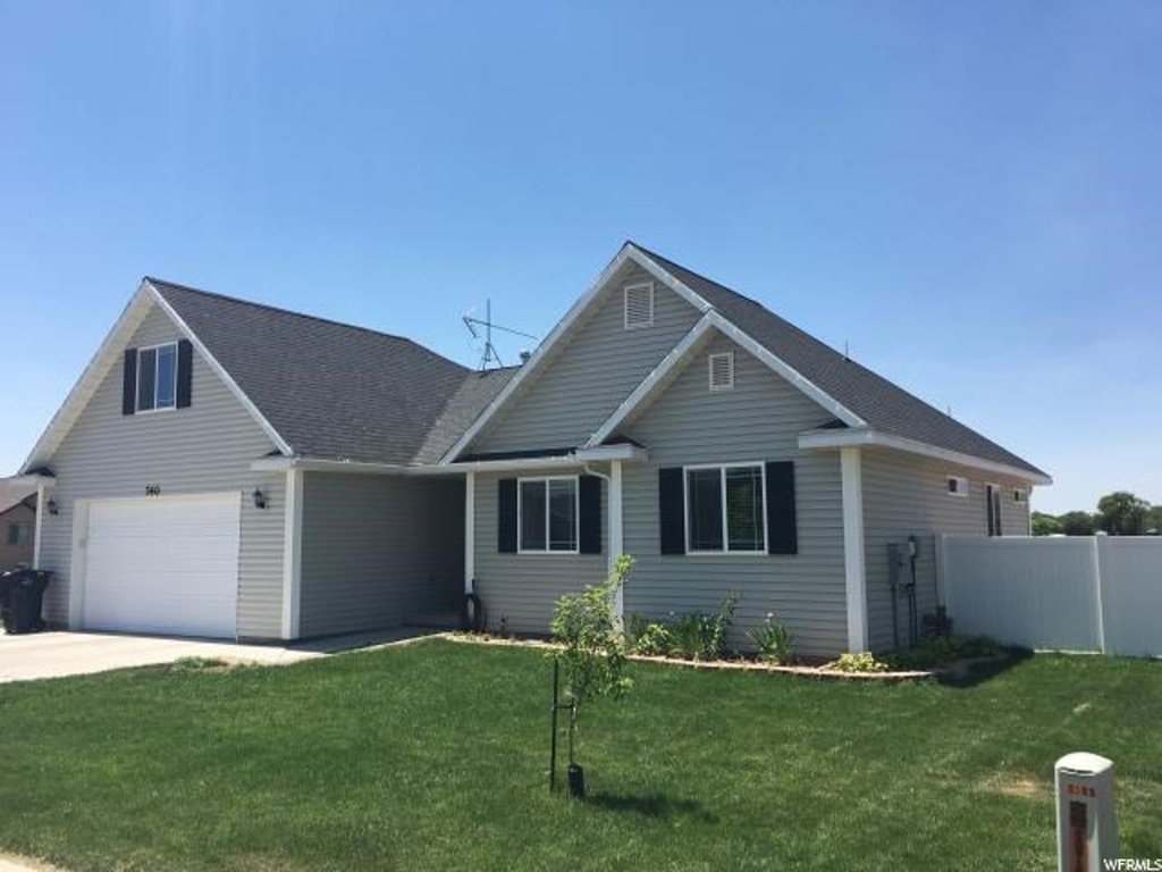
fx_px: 973
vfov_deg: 48.2
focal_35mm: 29
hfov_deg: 61.7
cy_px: 436
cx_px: 581
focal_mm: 4.15
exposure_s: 1/1350
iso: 25
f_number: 2.2
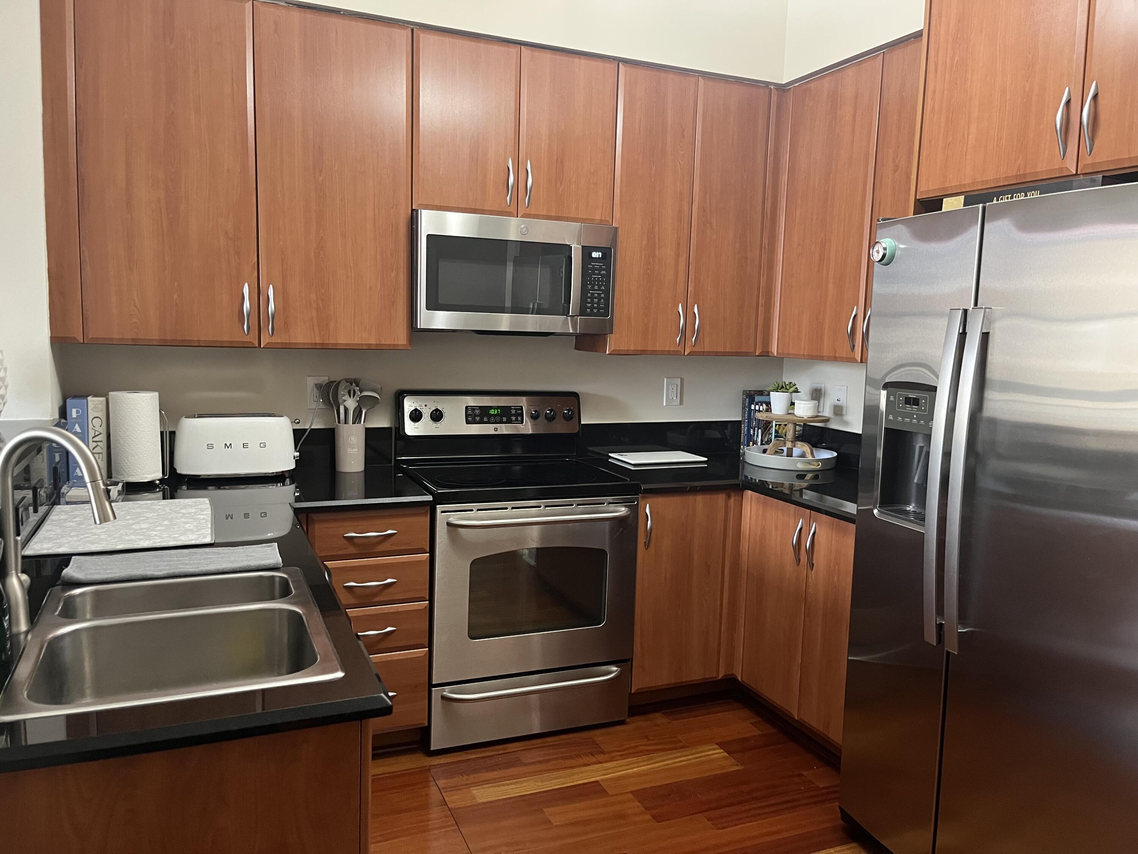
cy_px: 427
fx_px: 855
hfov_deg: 67.3
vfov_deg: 53.1
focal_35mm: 26
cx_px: 569
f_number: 1.6
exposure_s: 1/40
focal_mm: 5.1
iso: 400
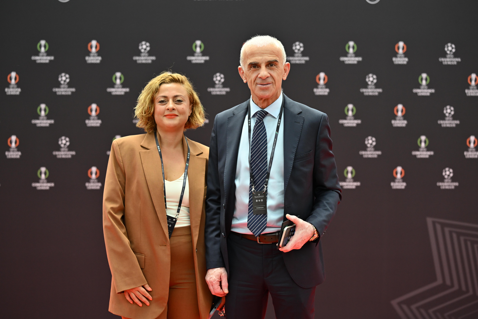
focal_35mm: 75
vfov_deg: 18.2
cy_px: 160
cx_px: 239
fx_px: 996
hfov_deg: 27.0
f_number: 3.2
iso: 1000
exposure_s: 1/500
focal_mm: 75
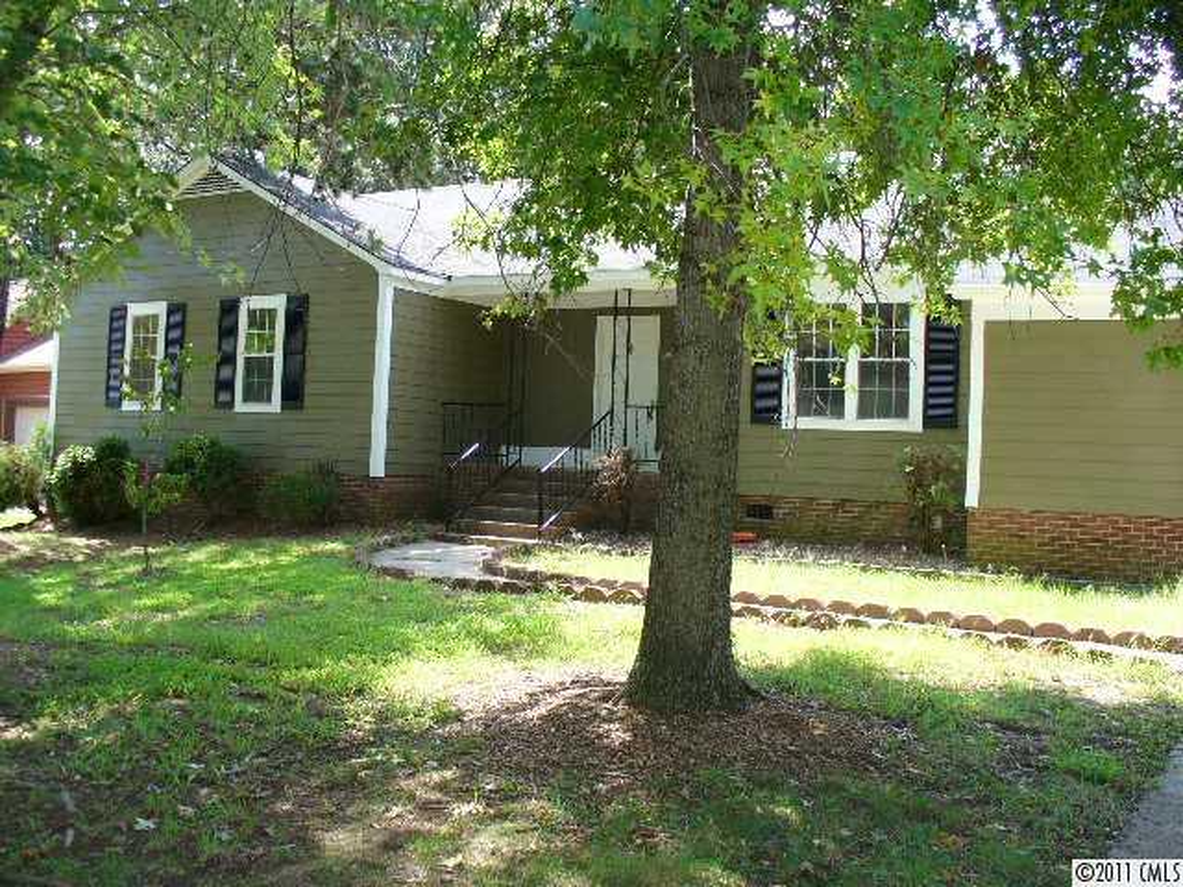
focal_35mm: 37
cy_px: 444
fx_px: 1264
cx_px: 592
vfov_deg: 38.7
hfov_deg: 50.1
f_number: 2.8
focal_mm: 6.1
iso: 100
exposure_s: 1/250
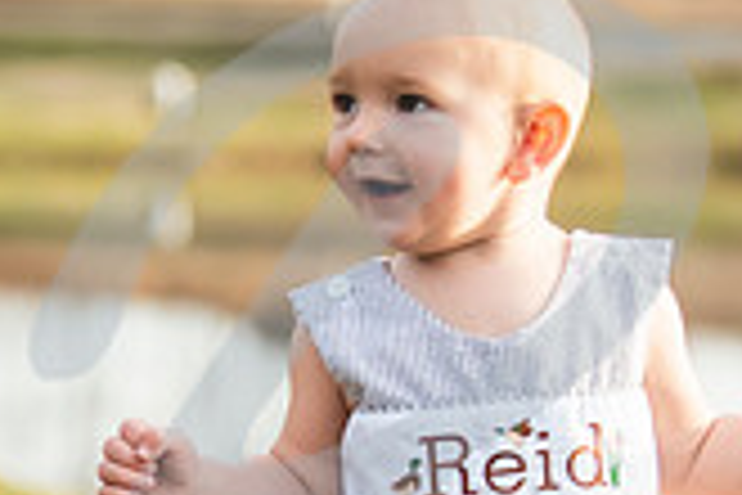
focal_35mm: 275
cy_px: 533
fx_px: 5668
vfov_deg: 5.0
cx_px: -4
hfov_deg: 7.5
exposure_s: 1/400
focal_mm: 78
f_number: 2.8
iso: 100
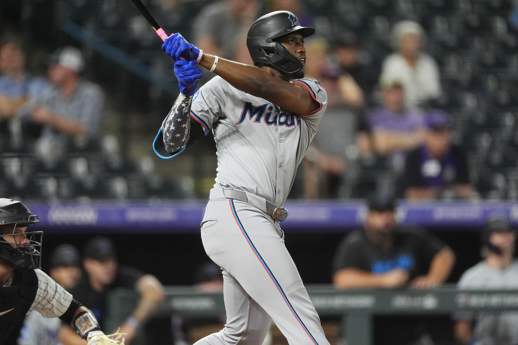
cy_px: 172
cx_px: 259
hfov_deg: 3.4
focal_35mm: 600
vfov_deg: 2.3
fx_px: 8633
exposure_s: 1/1600
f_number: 4
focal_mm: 600
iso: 5000
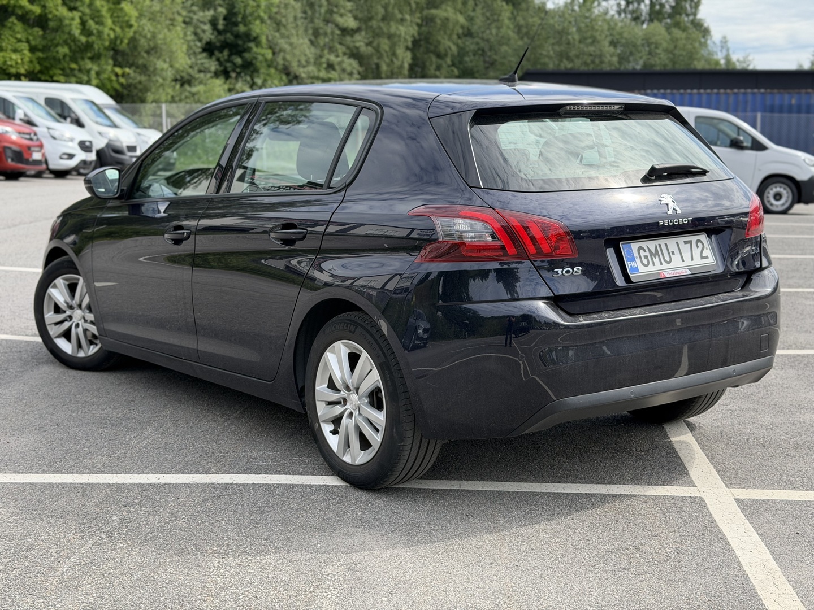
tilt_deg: -8.3
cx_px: 407
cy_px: 305
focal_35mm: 48
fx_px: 1129
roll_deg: -0.3
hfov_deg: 39.7
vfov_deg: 30.3
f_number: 1.78
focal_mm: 6.76
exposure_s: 1/2577
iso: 100
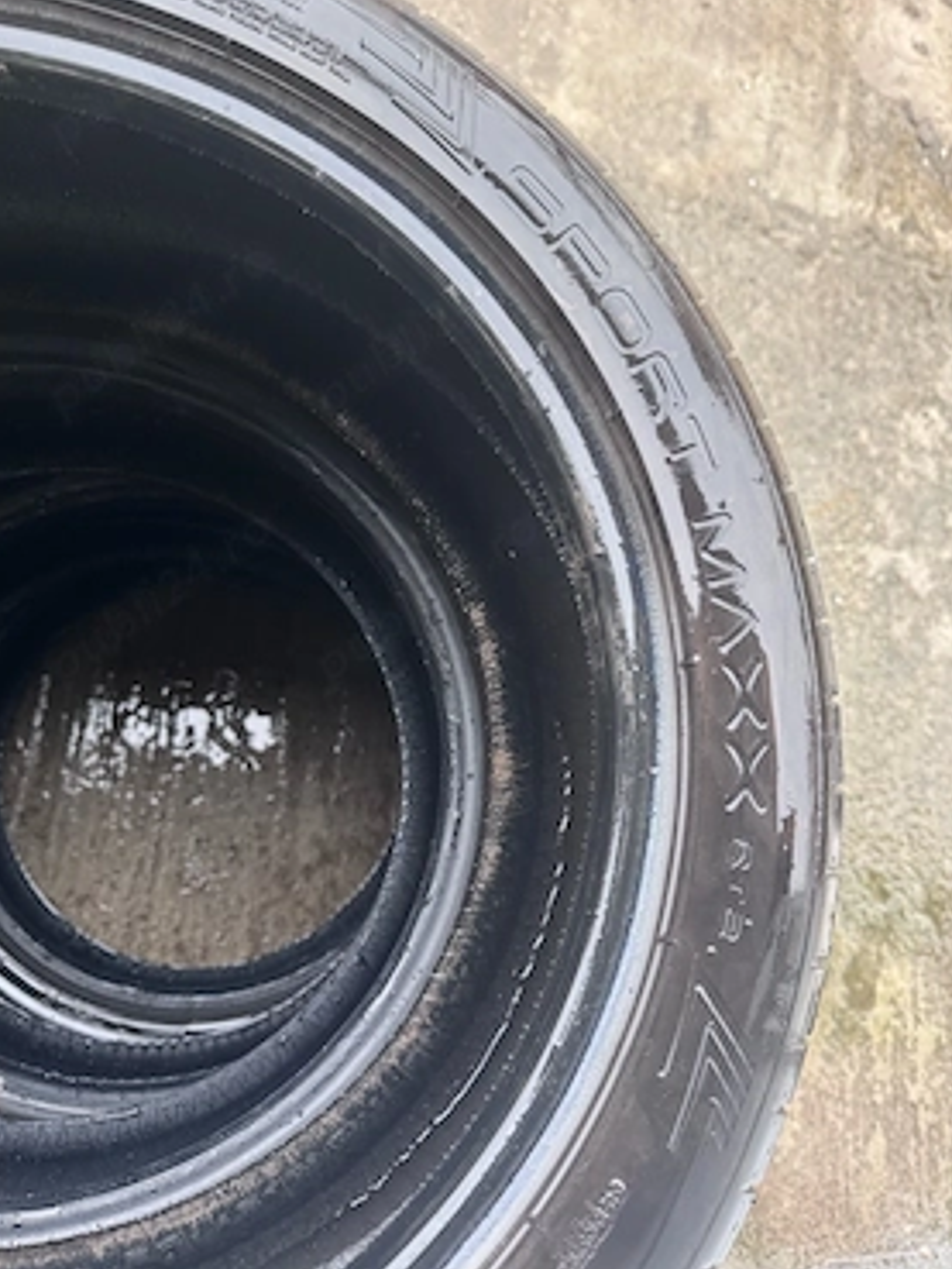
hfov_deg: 53.1
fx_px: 953
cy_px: 640
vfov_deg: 67.3
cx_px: 495
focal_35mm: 26
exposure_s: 1/96
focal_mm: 6.76
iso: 200
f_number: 1.78
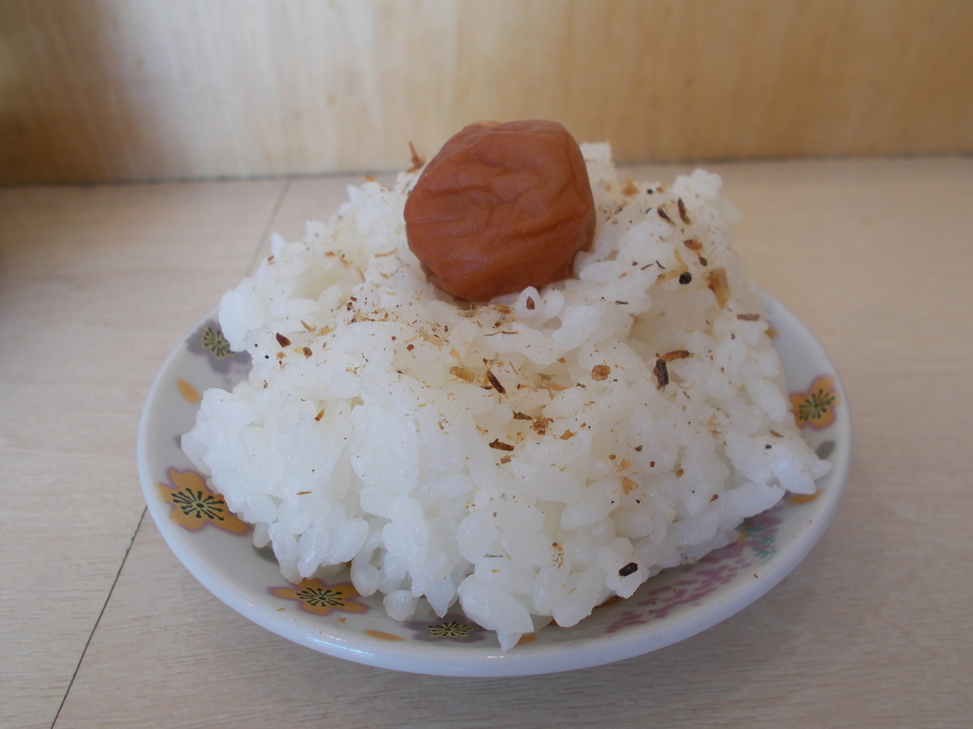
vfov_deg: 46.8
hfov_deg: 60.0
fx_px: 843
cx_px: 486
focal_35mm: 30
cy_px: 364
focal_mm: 5.3
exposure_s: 1/40
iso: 80
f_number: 3.4
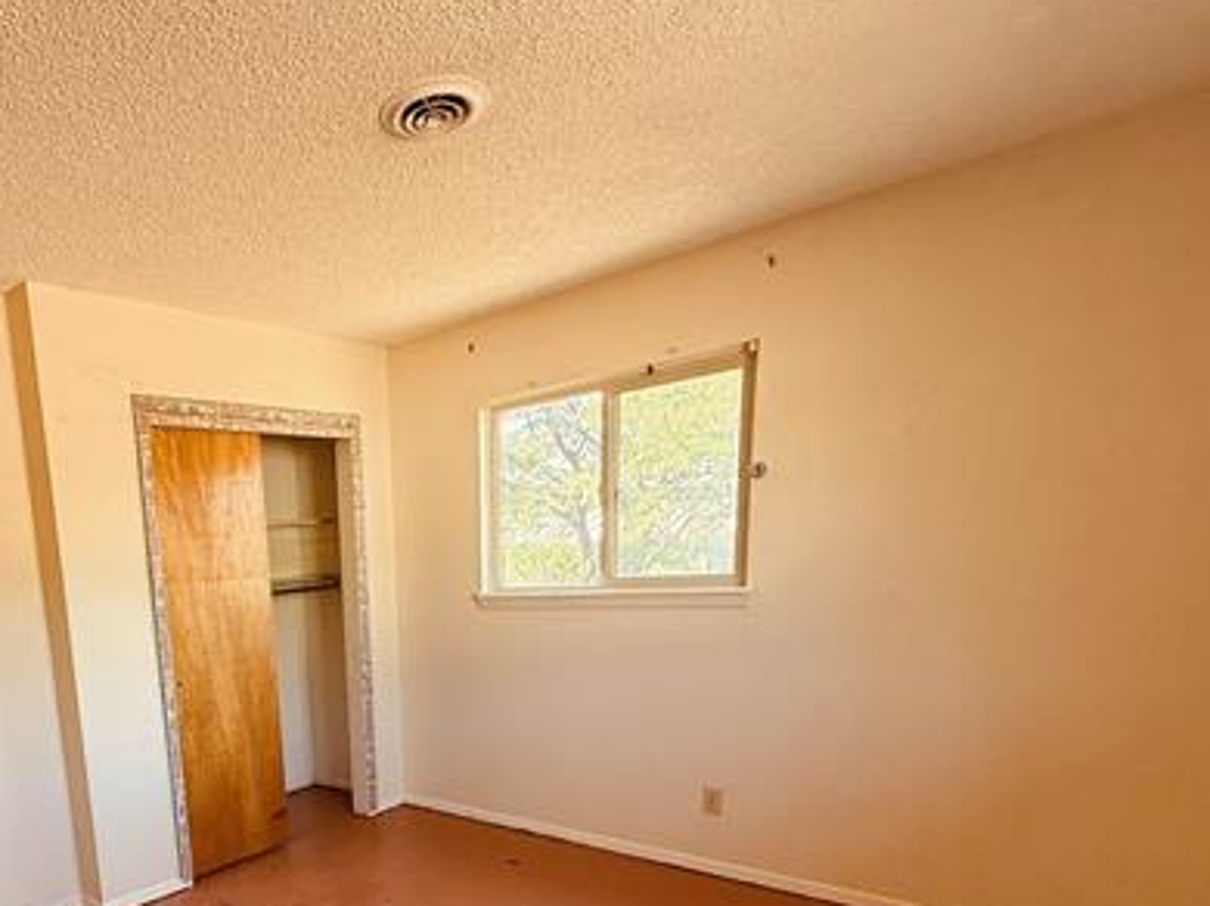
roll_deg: +3.4
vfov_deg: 54.6
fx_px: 803
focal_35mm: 23
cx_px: 292
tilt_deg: -12.4
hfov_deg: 68.8
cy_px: 729
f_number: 2.2
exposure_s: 1/99
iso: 160
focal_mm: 2.22
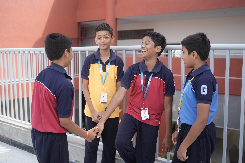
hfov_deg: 54.4
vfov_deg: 37.9
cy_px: 82
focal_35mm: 35
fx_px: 238
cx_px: 122
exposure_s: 1/2000
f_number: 2.5
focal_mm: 35
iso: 320
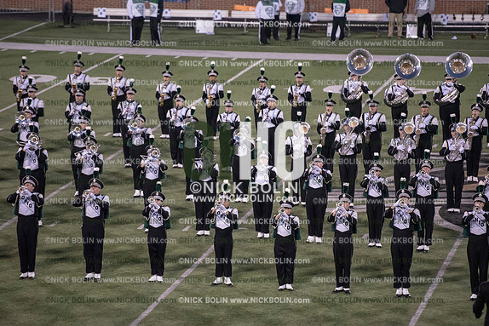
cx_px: 244
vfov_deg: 6.8
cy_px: 162
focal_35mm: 202
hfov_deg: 10.2
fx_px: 2744
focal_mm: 200
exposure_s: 1/1250
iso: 5000
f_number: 3.2
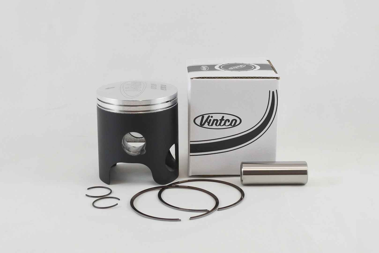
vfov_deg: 31.2
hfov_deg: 45.4
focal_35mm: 43
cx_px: 190
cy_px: 126
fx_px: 453
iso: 400
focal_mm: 16.1
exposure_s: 1/160
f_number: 4.5
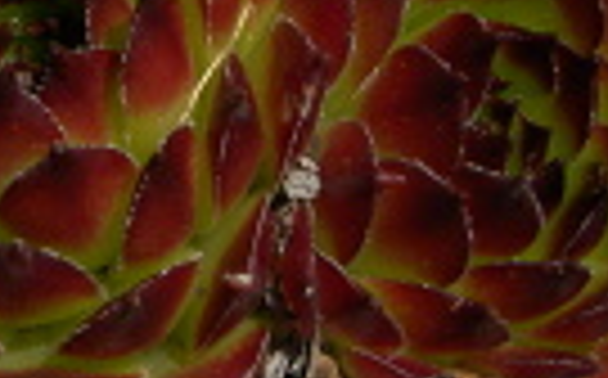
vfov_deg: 4.1
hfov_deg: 6.5
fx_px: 5312
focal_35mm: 321
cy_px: -14
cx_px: -284
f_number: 7.1
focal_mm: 15.1
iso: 100
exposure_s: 1/640
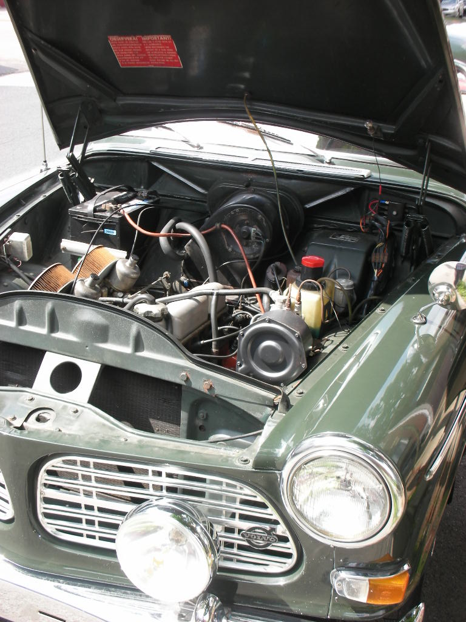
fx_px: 826
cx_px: 233
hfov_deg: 31.5
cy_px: 311
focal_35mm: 46
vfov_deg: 41.2
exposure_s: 1/94.4
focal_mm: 7.7
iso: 50
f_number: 3.5
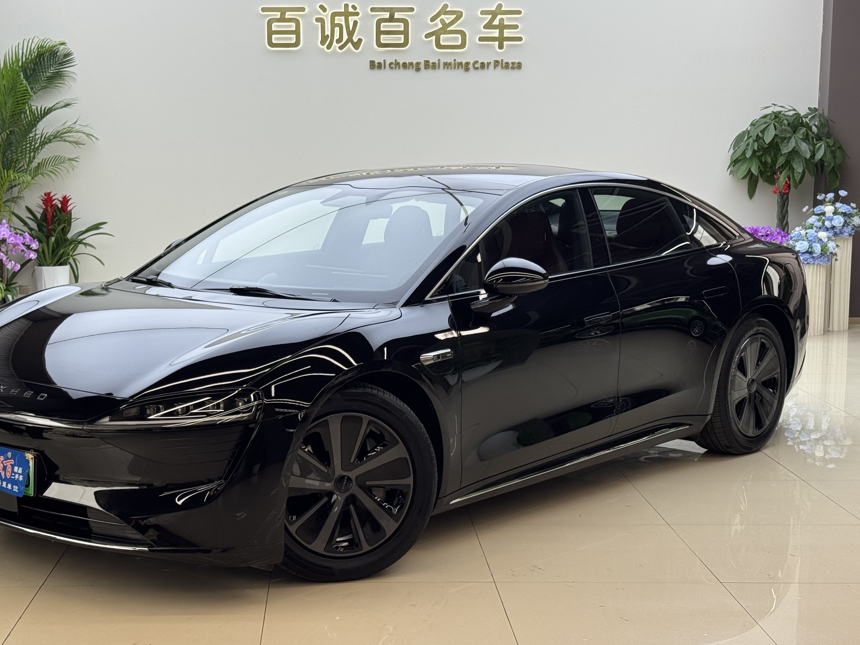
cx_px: 356
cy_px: 341
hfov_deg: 33.2
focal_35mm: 58
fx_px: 1441
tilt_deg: -7.6
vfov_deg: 25.2
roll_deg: +0.3
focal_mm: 6.76
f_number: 1.78
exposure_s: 1/174
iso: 64
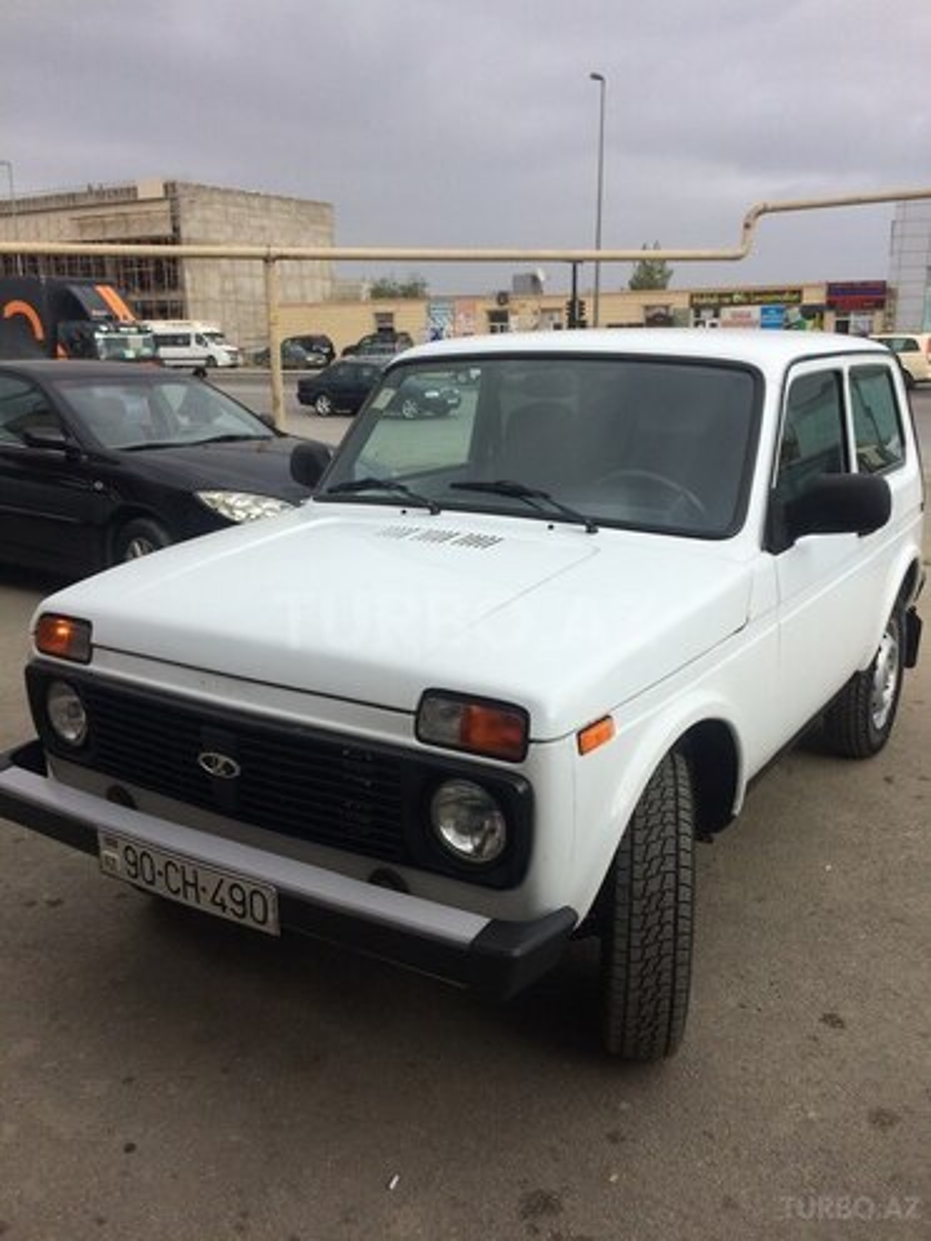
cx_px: 466
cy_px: 620
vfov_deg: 61.7
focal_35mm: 29
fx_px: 1040
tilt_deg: -16.5
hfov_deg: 48.2
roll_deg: +1.6
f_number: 2.2
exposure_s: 1/1080
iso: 32
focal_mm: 4.15
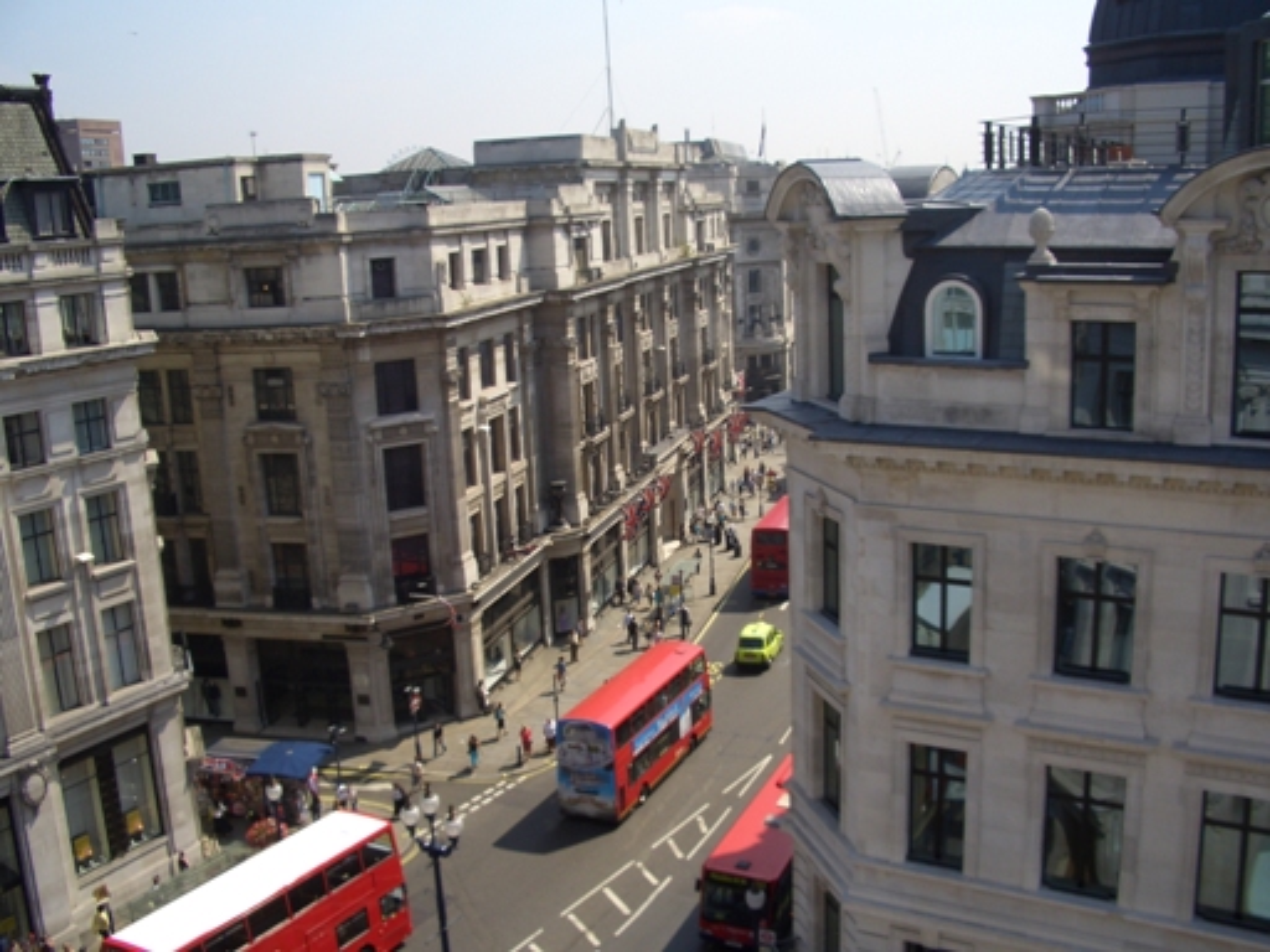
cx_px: 635
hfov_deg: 52.6
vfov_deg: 40.7
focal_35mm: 35
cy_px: 476
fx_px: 1284
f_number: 4.3
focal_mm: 5.8
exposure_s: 1/320
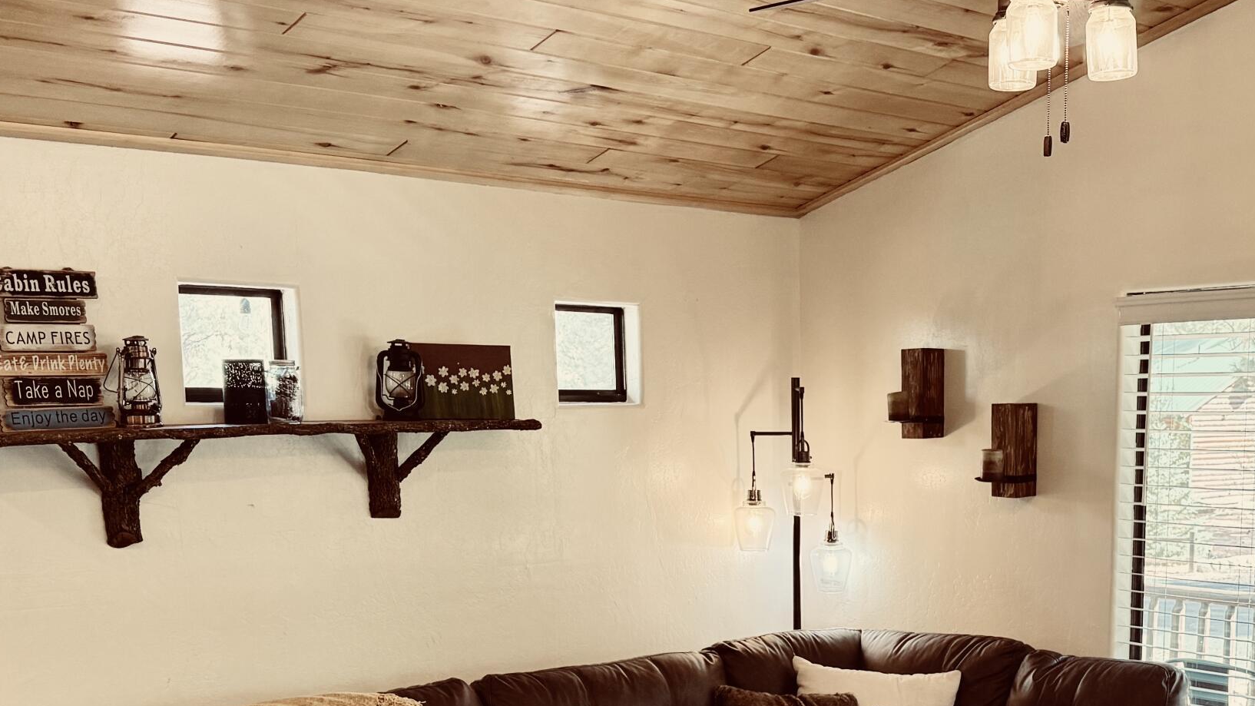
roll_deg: -0.5
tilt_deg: -8.9
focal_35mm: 48
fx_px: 1597
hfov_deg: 42.2
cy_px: 628
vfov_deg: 24.3
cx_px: 863
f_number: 1.78
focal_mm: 6.76
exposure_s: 1/120
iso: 200
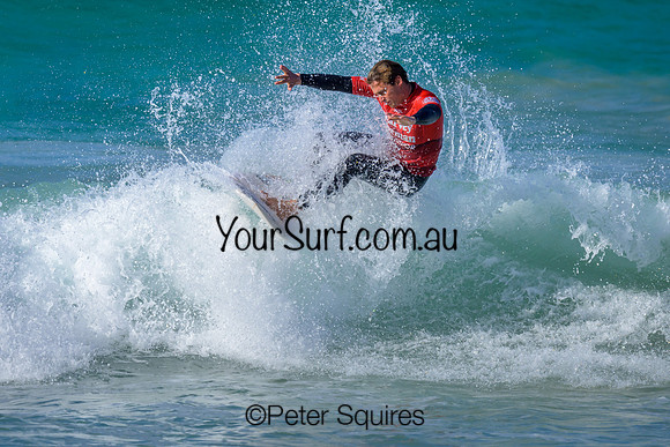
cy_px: 140
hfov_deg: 1.9
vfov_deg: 1.3
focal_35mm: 1098
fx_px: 20446
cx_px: 275
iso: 320
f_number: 6.3
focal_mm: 800
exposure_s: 1/2000
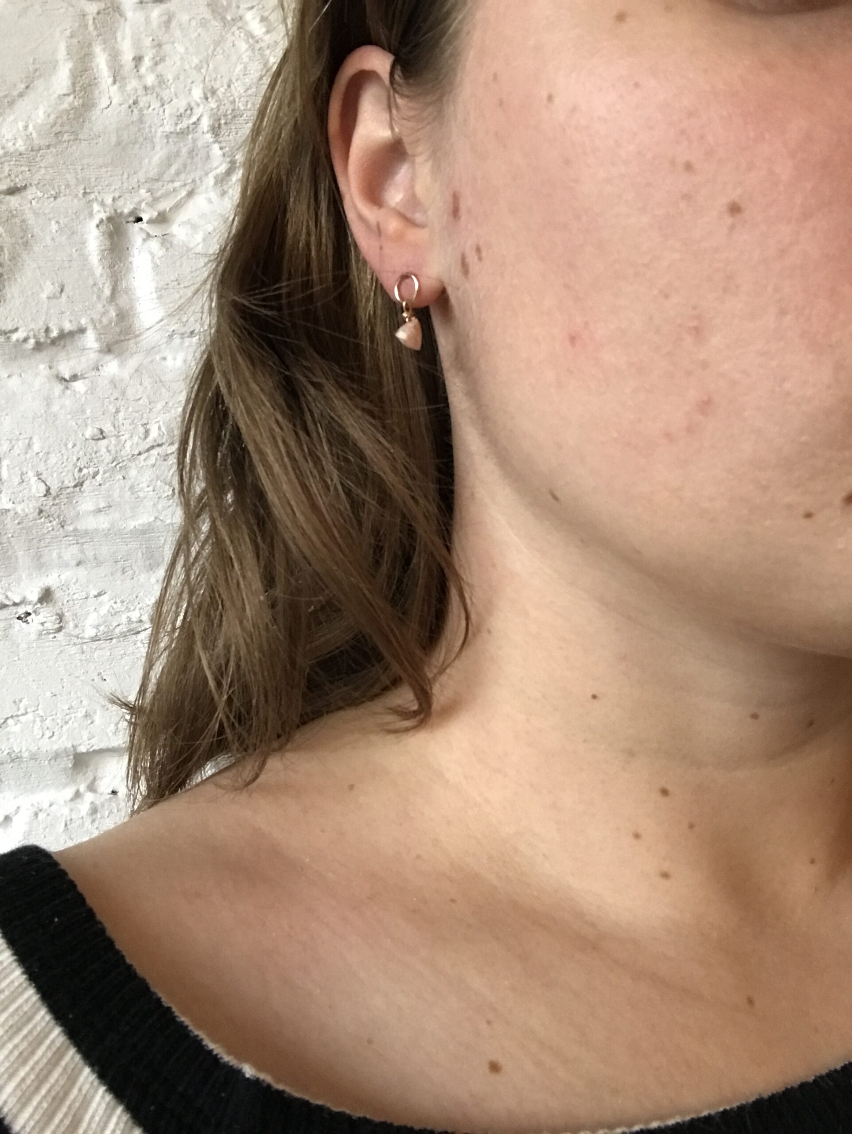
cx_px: 426
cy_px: 567
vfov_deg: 56.8
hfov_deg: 44.2
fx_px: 1049
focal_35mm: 32
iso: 160
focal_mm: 2.87
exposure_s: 1/33
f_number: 2.2
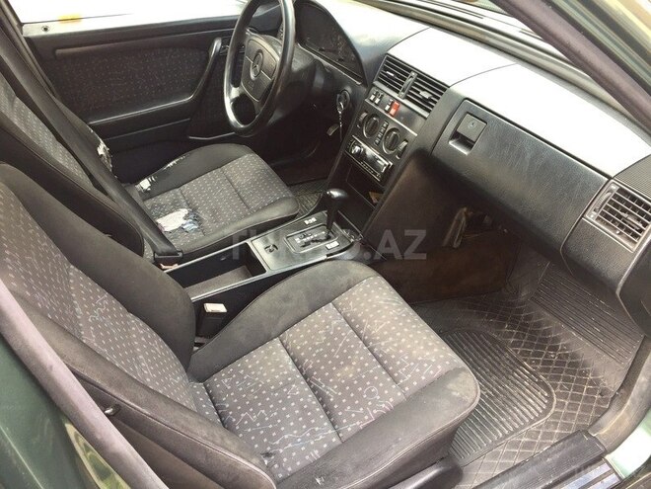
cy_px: 244
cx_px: 326
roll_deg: +0.4
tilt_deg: -34.5
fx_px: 545
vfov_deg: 48.2
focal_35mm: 29
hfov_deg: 61.7
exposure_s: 1/50
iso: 40
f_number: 2.2
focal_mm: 4.15
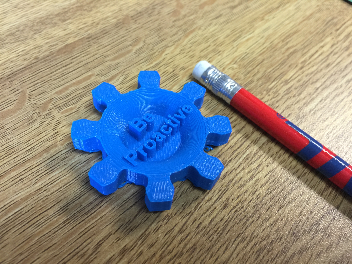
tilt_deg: -54.0
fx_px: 295
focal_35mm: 29
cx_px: 176
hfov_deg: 61.7
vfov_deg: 48.2
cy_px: 132
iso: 50
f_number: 2.2
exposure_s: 1/15
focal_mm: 4.15
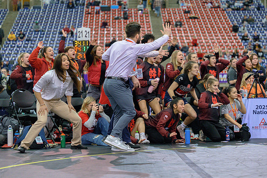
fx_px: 715
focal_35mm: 96
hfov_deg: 21.2
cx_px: 146
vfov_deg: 14.2
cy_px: 91
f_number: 2.8
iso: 4000
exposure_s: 1/800
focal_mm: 86
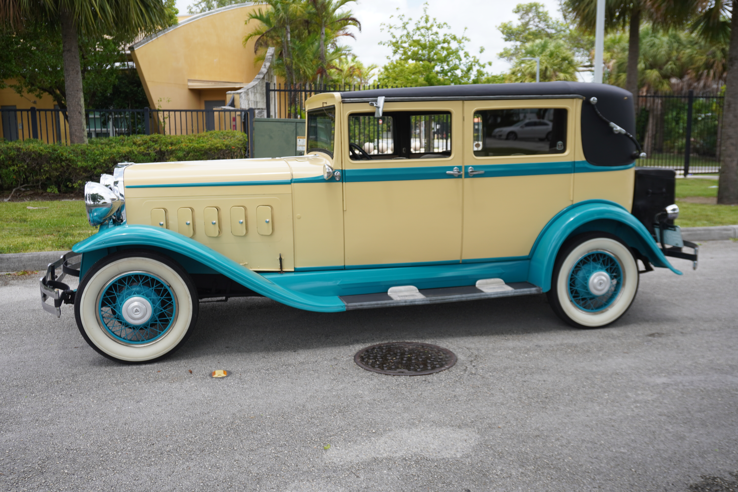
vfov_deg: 40.0
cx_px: 369
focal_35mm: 33
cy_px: 246
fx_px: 676
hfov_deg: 57.2
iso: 100
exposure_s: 1/320
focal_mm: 22
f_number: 5.6
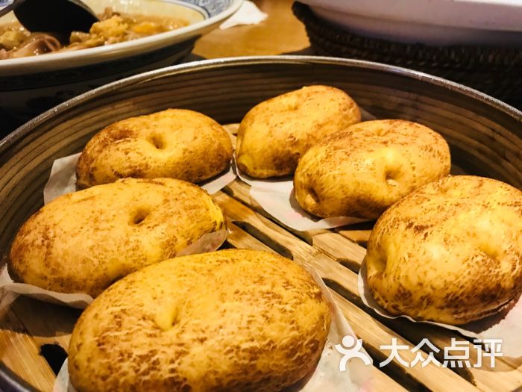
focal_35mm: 28
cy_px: 196
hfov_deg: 63.4
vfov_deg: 49.7
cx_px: 261
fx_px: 422
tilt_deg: -34.3
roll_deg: +0.6
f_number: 1.8
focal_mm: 3.99
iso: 100
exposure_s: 1/8
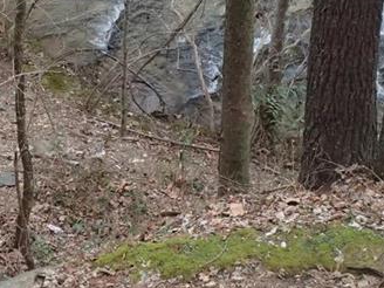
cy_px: 95
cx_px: 137
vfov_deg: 18.4
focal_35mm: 80
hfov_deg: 24.3
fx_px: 887
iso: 800
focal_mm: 6.42
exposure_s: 1/500
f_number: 3.5
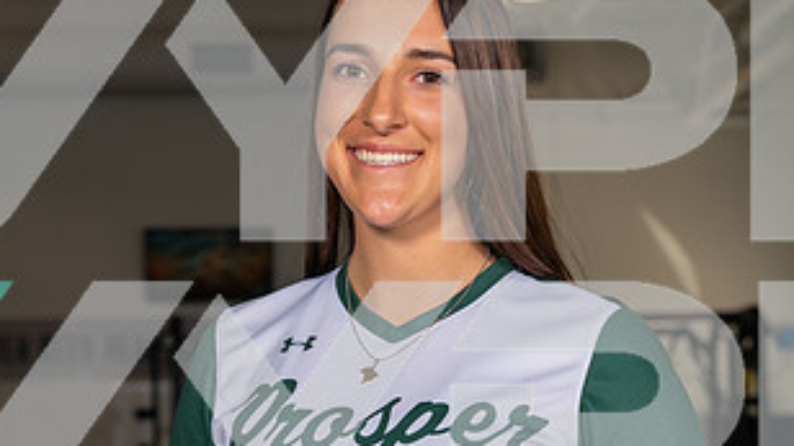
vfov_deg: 8.7
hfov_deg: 15.6
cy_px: 419
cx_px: 400
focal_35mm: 138
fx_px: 2904
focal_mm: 70
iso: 200
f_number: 5.6
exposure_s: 1/200
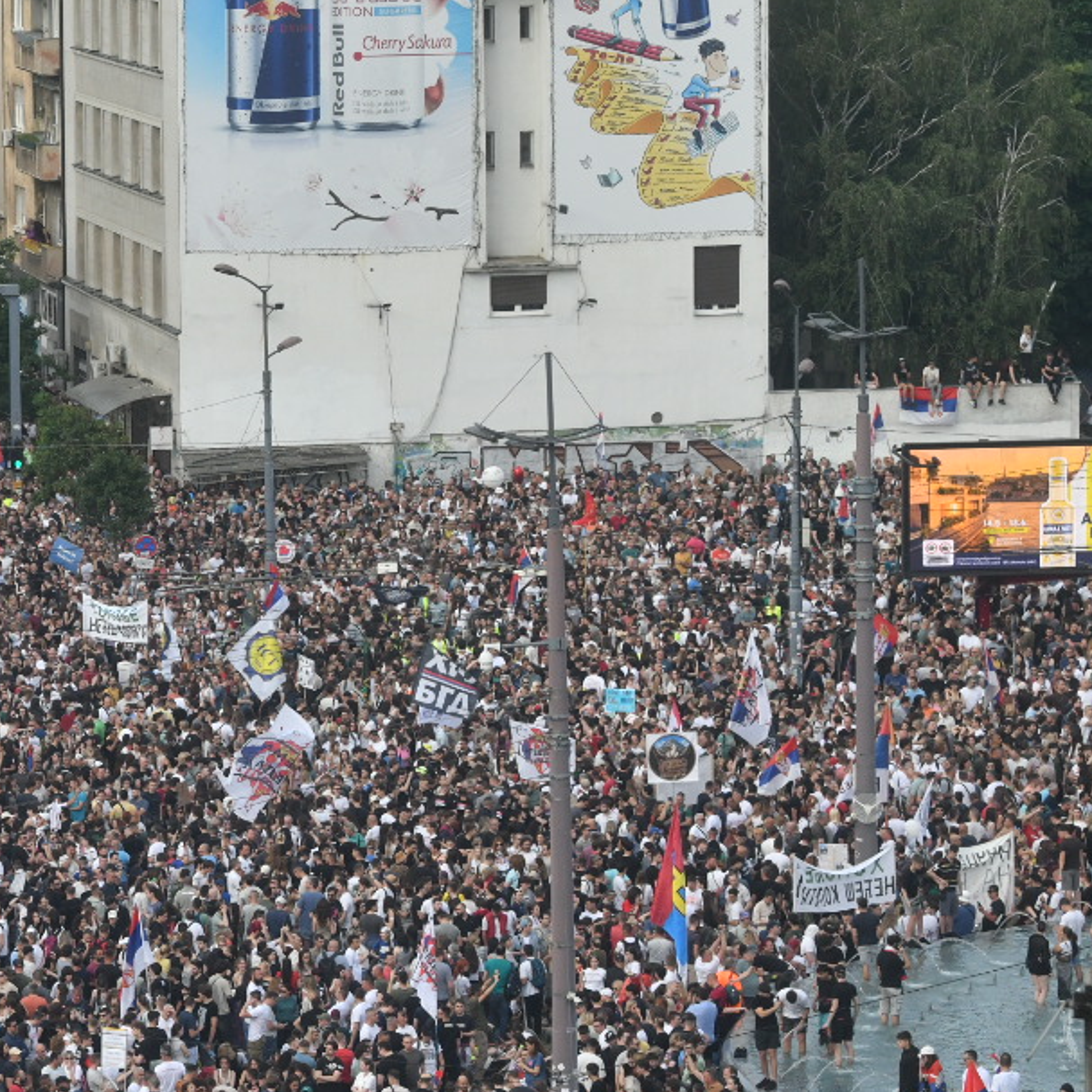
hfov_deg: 8.9
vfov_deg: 9.0
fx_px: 6960
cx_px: -126
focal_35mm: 195
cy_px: 520
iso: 800
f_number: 6.3
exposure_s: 1/1600
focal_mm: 86
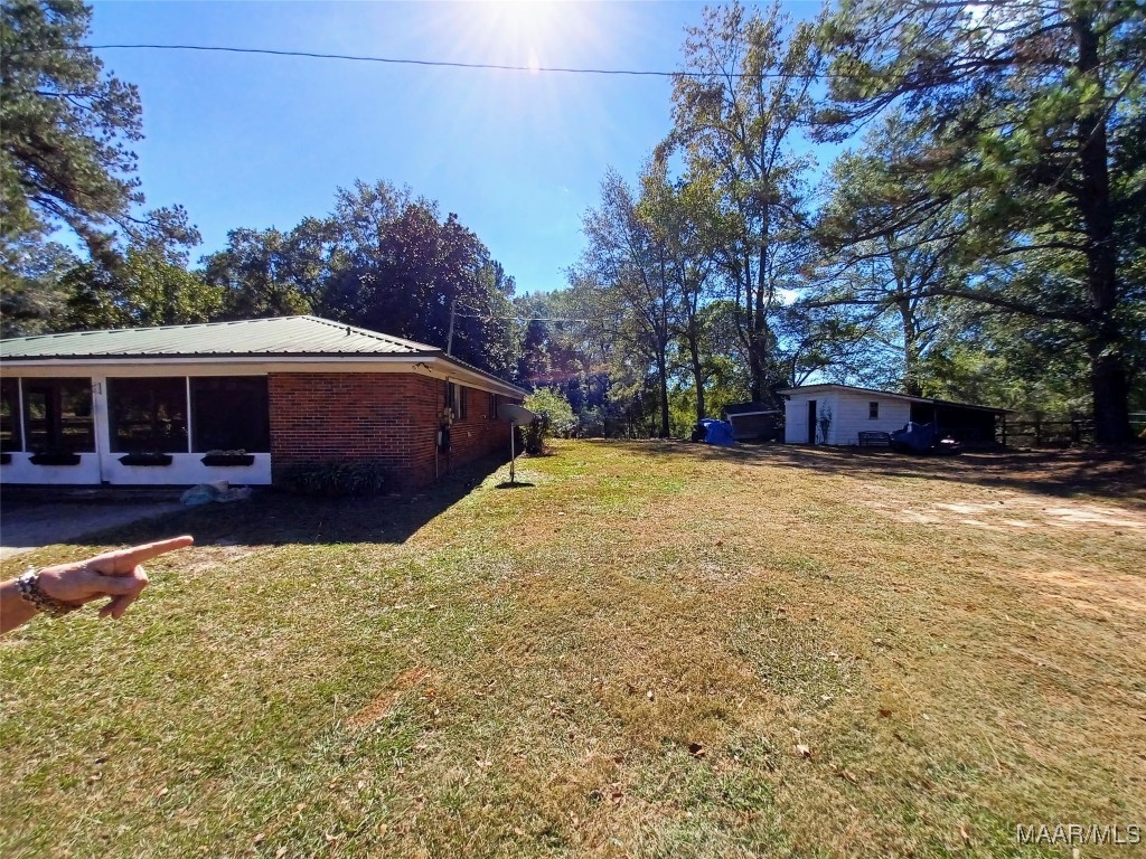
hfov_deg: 106.2
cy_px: 430
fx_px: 430
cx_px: 573
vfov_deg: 89.9
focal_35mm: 13
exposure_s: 1/1066
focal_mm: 1.42
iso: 40
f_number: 2.2
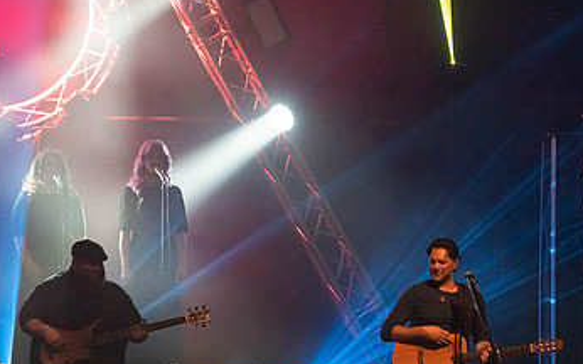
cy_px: 171
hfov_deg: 6.1
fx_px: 5432
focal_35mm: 342
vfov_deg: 3.8
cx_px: 120
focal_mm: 200
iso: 6400
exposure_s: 1/250
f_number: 5.6
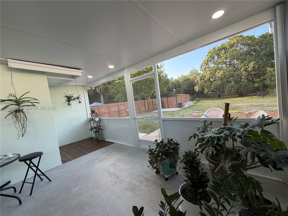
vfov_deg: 85.7
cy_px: 108
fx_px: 116
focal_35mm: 14
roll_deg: +7.6
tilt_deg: -3.5
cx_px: 144
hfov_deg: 102.1
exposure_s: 1/121
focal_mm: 2.22
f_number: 2.2
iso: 100
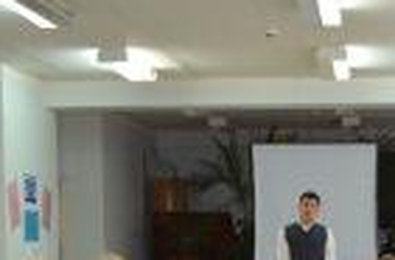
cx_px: 378
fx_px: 1148
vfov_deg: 12.7
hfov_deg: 19.1
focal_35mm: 105
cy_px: 295
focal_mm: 22
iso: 640
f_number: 3.8
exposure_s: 1/60
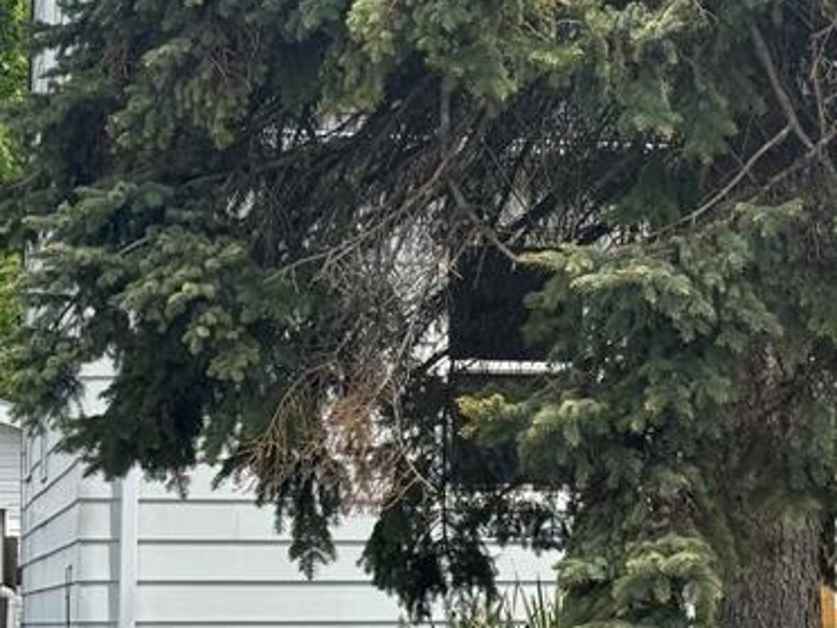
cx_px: 677
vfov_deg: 11.2
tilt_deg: +4.6
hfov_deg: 14.8
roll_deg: +0.5
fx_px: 3192
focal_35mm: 132
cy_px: 385
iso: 64
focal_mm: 6.76
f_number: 1.78
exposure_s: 1/2959
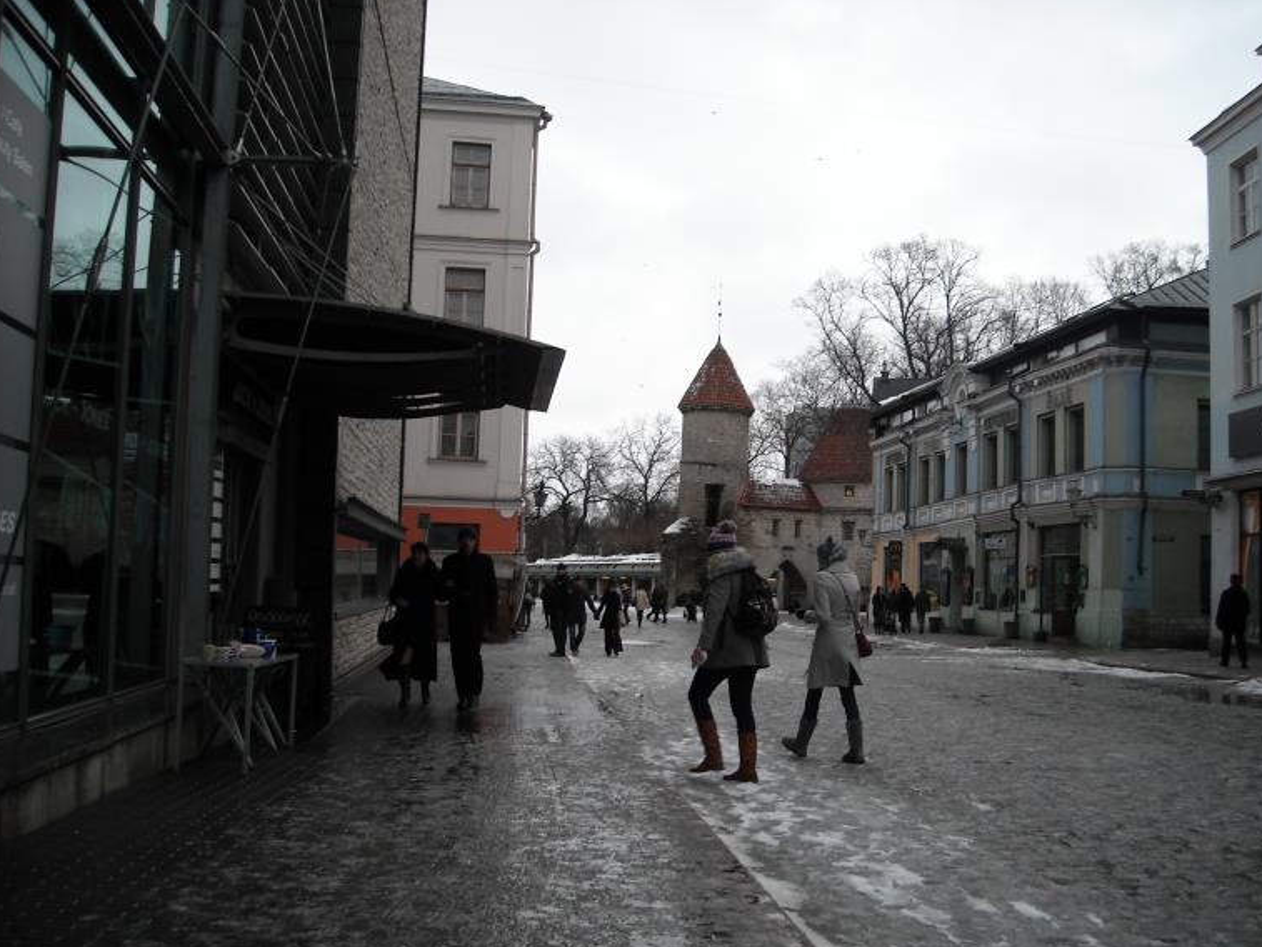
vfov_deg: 38.7
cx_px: 657
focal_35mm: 37
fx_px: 1349
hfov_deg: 50.1
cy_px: 482
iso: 87
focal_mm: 5.7
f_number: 5.6
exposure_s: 1/250
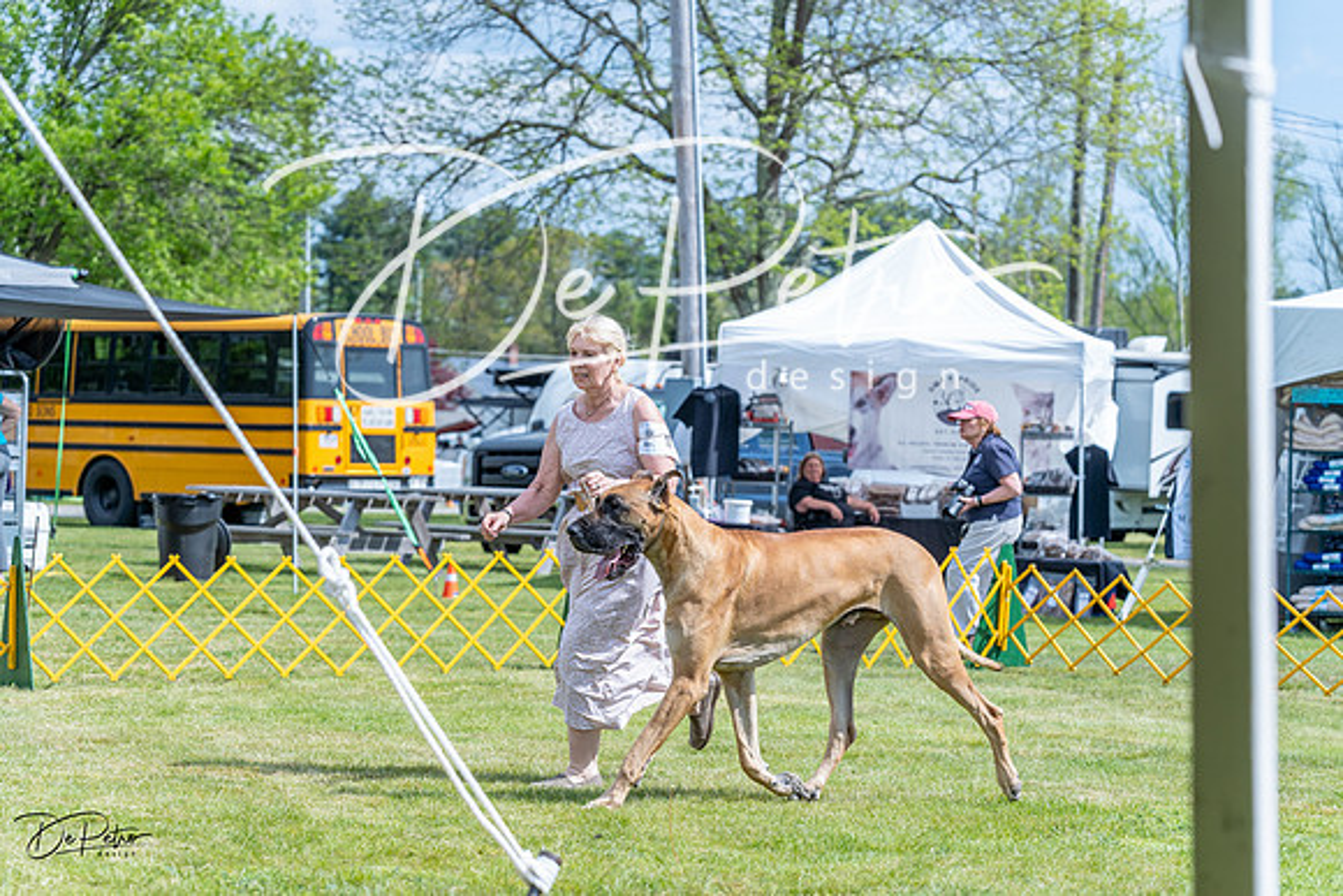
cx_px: 672
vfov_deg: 12.6
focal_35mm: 109
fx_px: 4067
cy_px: 448
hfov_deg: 18.8
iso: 400
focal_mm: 109
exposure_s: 1/1600
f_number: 5
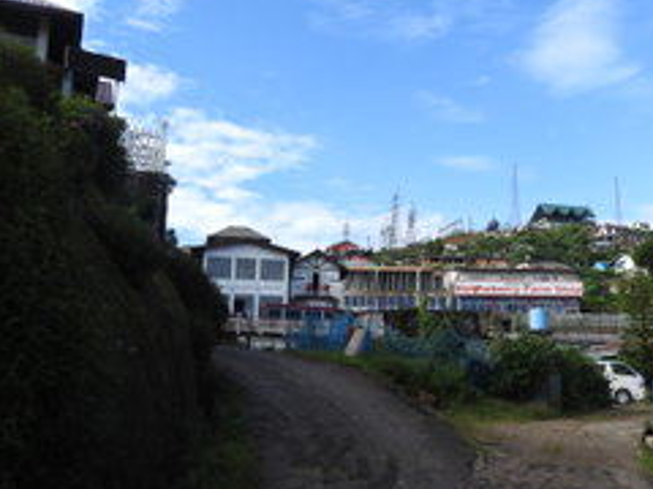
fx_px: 755
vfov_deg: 36.0
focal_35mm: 40
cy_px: 236
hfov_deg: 46.4
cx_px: 411
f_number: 3.3
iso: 100
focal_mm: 4.3
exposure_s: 1/640
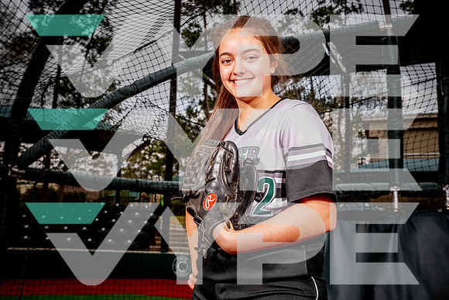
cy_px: 150
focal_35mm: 40
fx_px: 499
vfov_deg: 33.4
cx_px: 224
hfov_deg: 48.4
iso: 100
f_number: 8
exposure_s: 1/125
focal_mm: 40
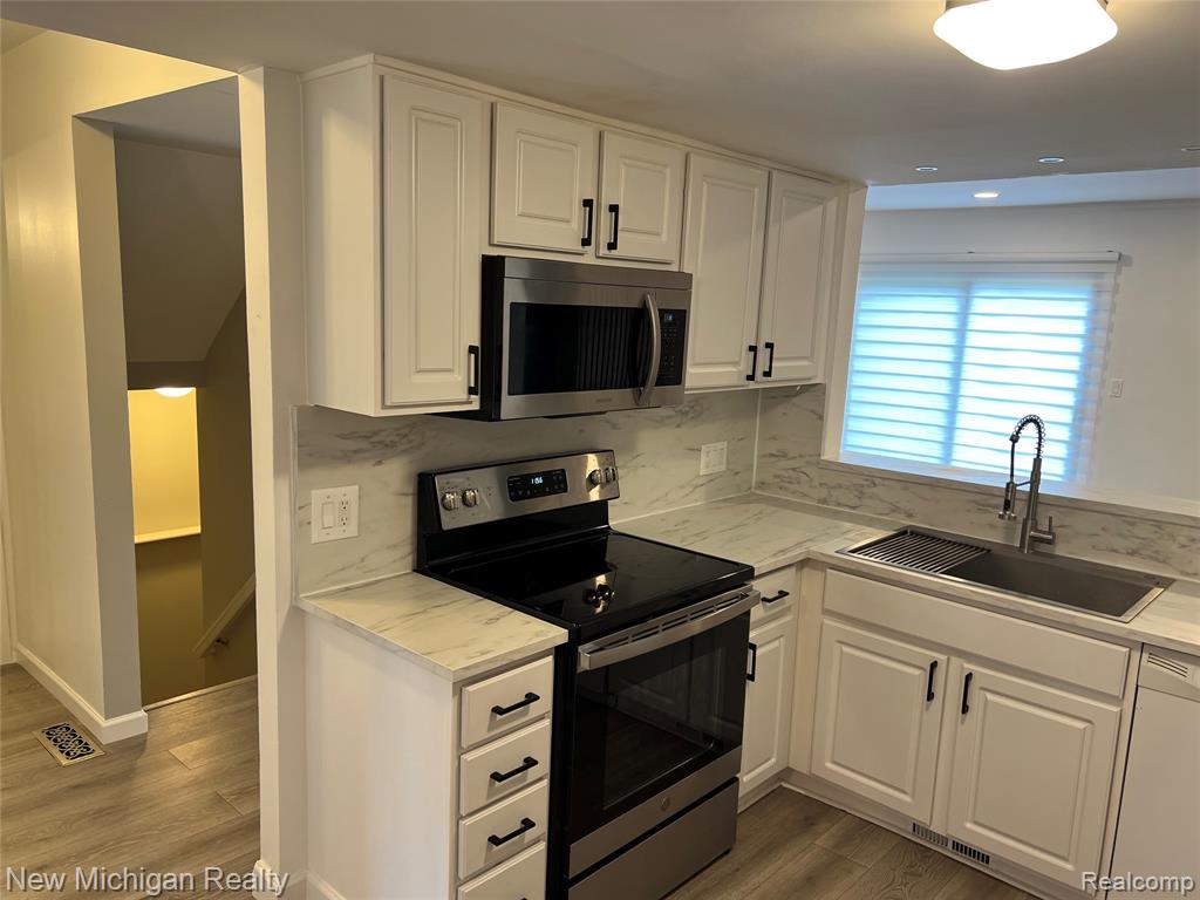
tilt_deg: -10.0
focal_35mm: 26
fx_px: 901
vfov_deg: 53.1
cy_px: 450
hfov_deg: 67.3
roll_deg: -1.8
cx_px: 600
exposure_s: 1/60
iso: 80
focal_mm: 5.7
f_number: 1.5
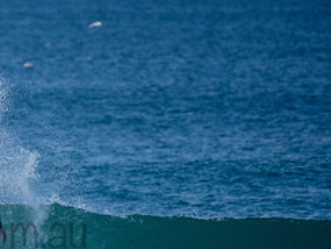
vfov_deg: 1.3
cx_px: -57
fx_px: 11331
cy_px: 217
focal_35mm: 1185
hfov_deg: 1.7
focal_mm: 500
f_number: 5.6
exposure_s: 1/2000
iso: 320
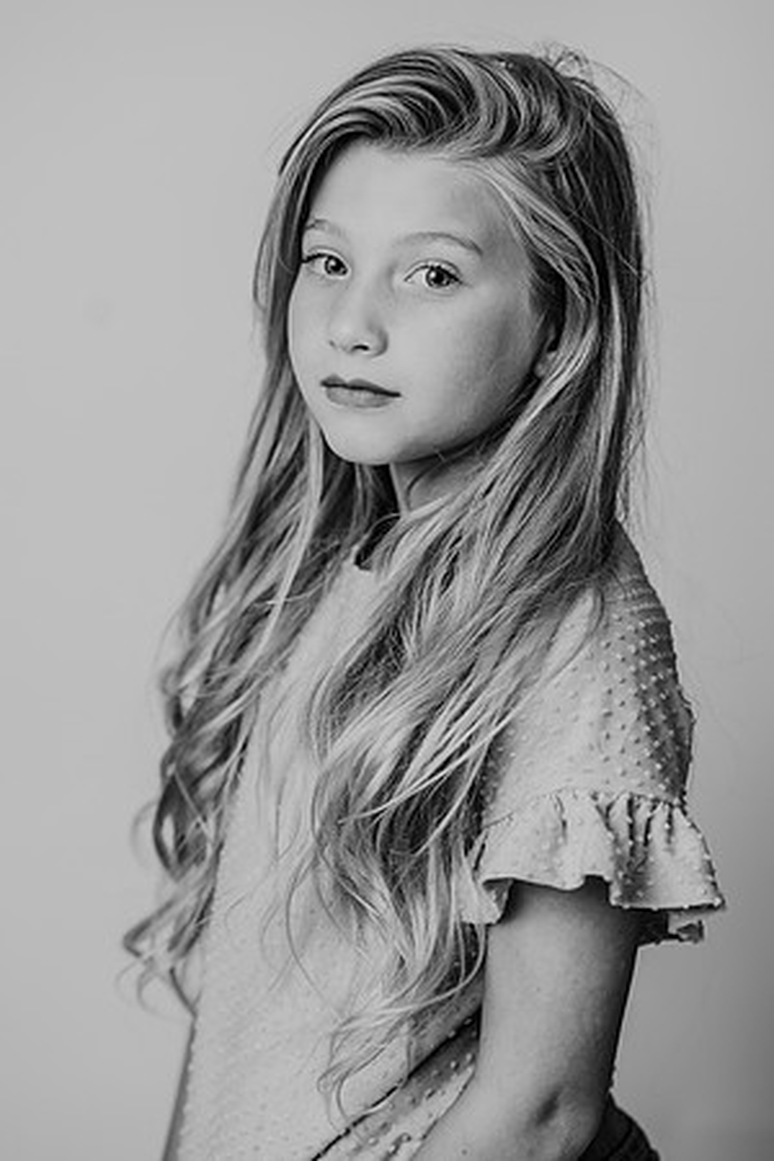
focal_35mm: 85
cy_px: 580
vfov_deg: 23.9
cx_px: 387
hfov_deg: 16.1
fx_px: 2741
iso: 100
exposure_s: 1/160
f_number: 2.5
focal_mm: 85
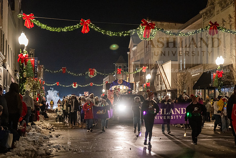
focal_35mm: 93
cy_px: 79
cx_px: 118
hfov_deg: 21.9
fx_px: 610
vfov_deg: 14.7
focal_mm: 93
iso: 4000
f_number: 3.2
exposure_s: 1/200
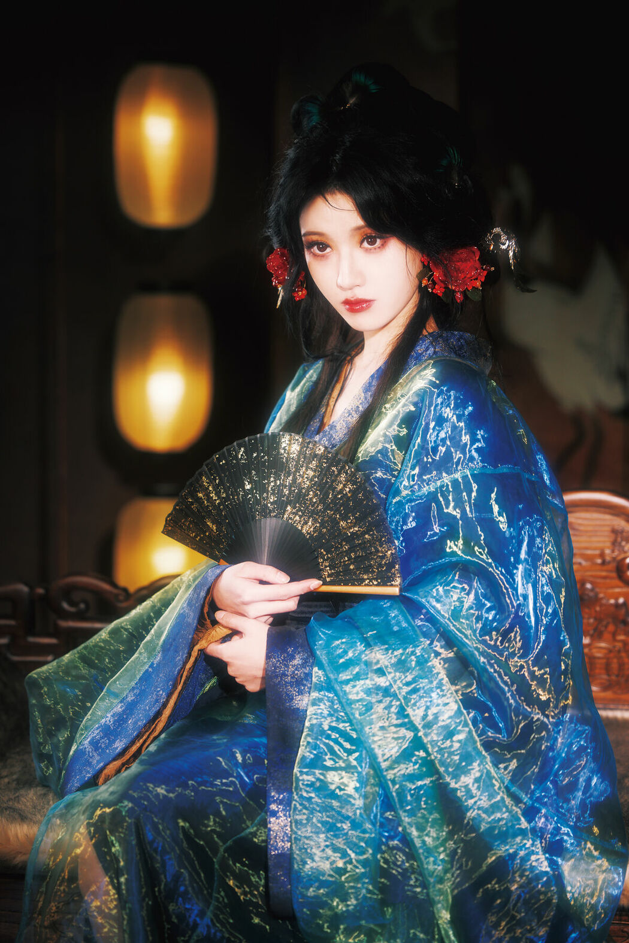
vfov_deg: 17.9
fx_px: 2988
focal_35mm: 114
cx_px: 314
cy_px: 472
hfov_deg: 12.0
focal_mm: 115
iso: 250
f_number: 3.2
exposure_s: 1/100
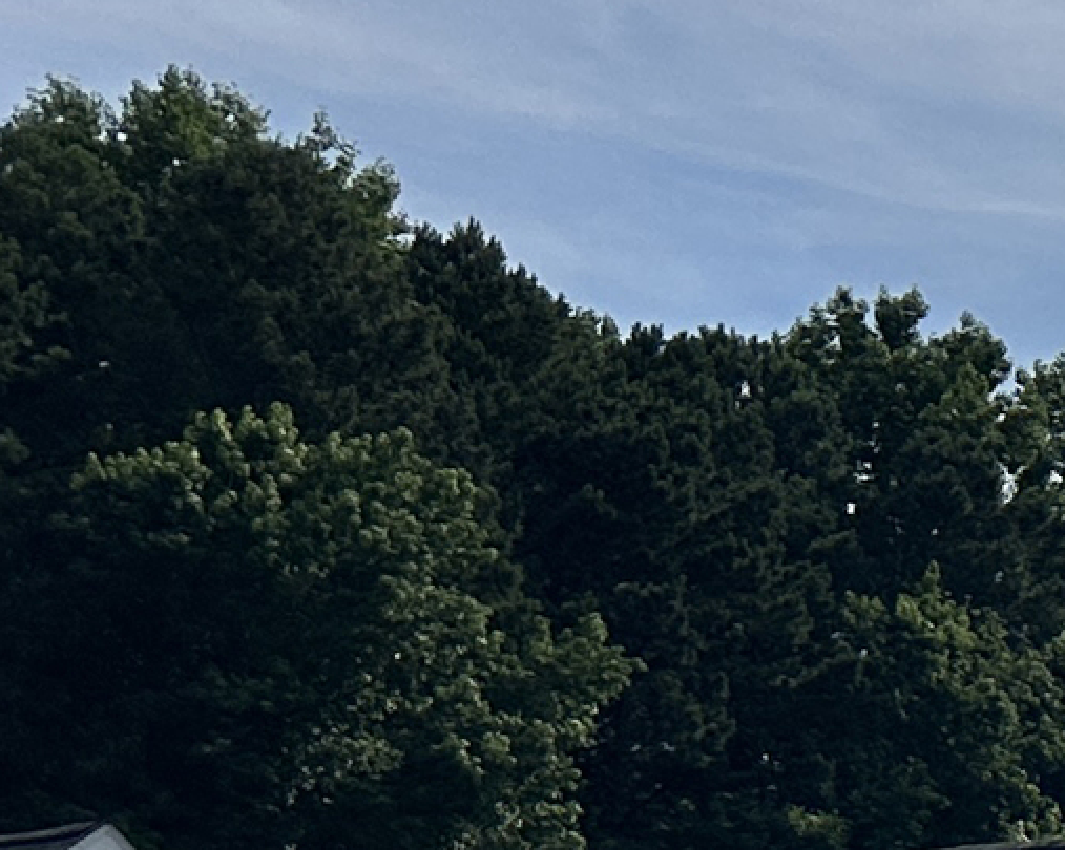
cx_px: 2928
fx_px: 4473
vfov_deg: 10.5
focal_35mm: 142
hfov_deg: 10.6
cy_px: 1276
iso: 80
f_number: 1.78
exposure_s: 1/13699
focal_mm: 6.86
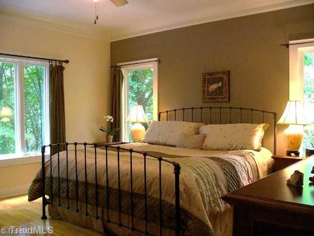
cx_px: 157
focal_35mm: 36
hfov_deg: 51.4
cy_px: 118
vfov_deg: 39.7
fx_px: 327
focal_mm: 6
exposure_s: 1/20
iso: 100
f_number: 2.8
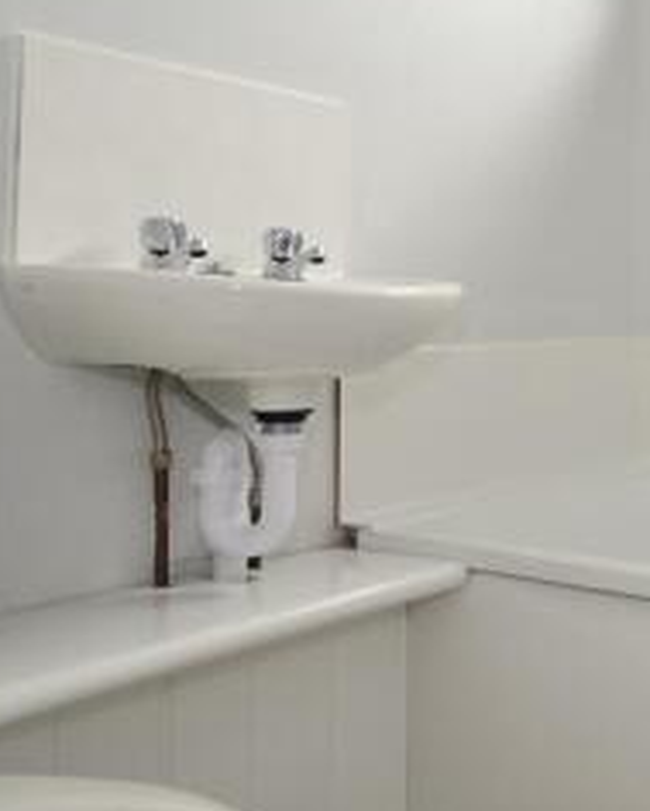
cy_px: 258
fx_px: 937
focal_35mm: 39
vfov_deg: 46.0
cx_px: 819
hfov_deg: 30.9
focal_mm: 10
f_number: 5
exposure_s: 1/60
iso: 200
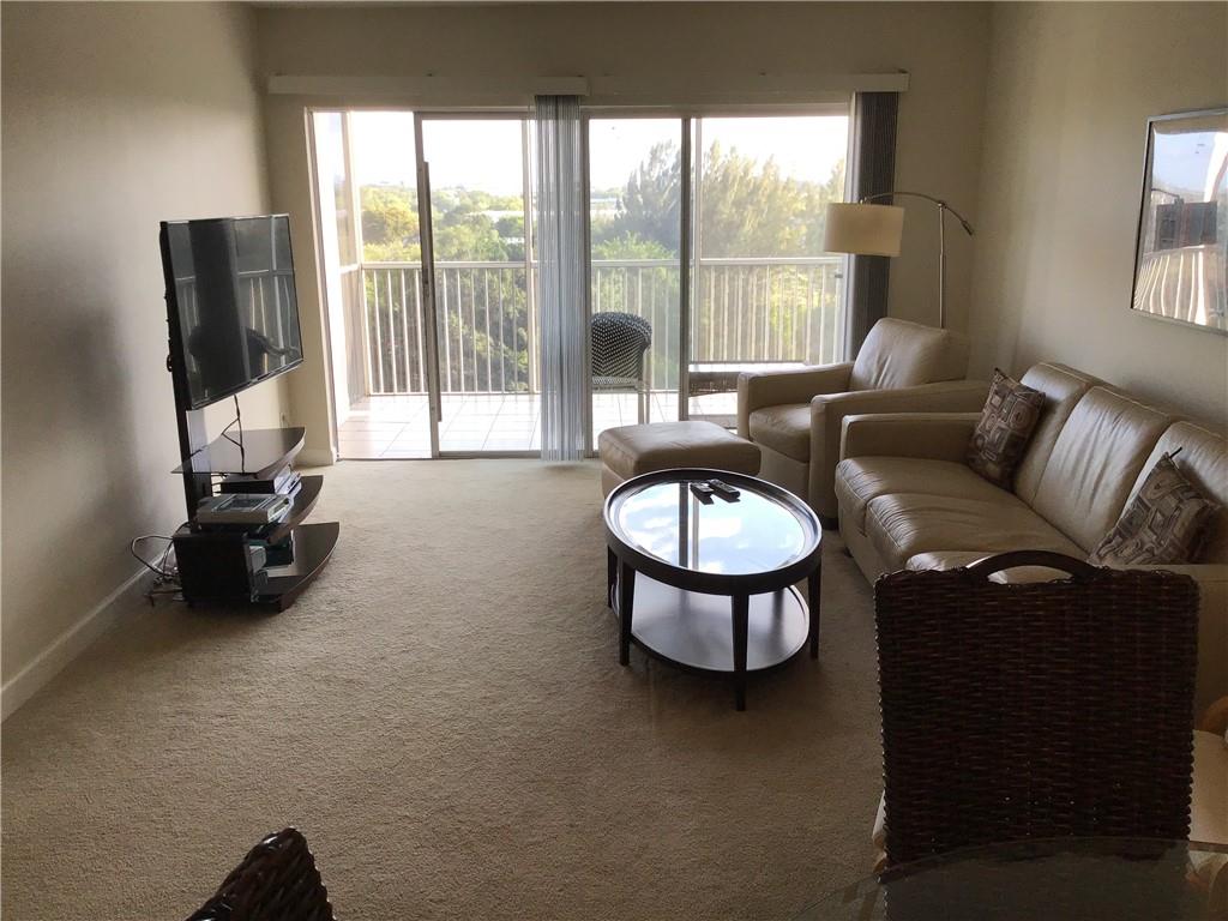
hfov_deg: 58.4
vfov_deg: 45.4
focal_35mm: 31
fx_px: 1100
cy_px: 460
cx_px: 614
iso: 40
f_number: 2.4
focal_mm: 3.3
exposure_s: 1/120
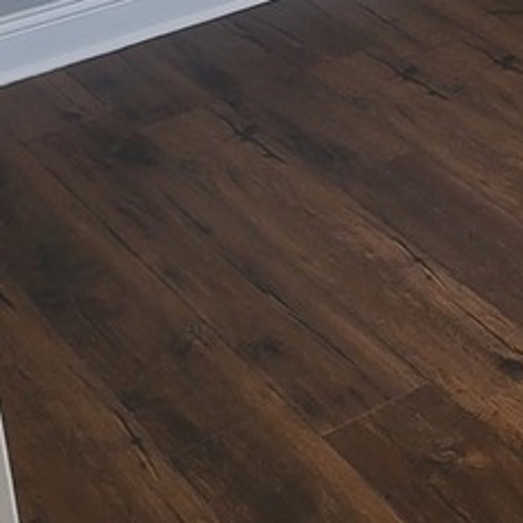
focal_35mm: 98
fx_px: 1675
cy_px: -228
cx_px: 726
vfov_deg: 16.4
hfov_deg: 16.5
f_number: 1.8
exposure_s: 1/120
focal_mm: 5
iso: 125
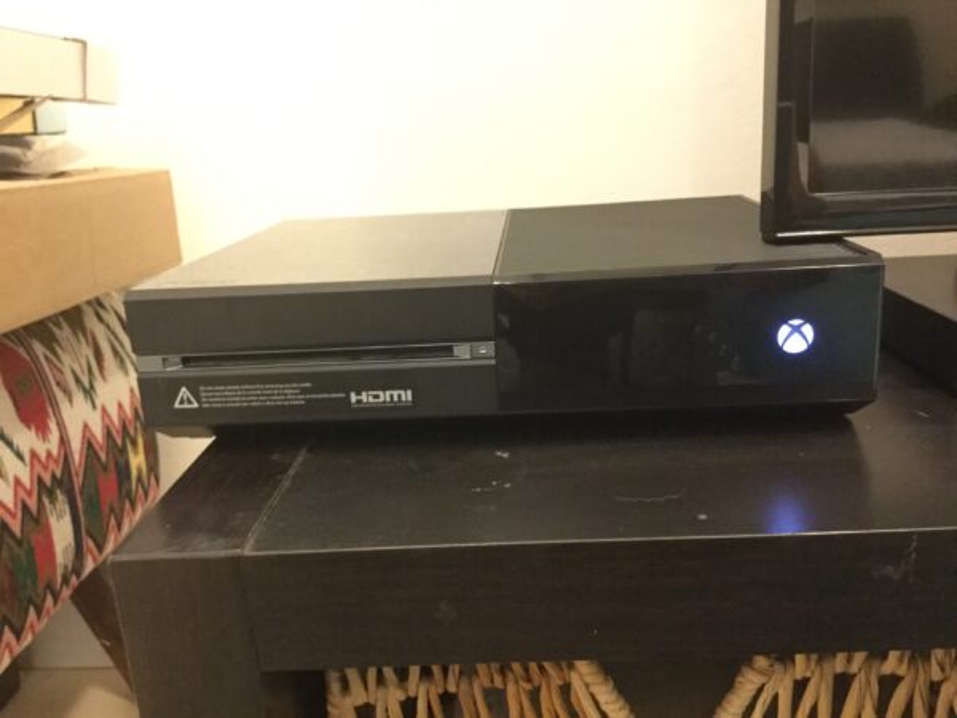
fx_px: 857
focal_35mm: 31
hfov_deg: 58.4
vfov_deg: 45.4
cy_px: 359
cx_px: 478
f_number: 2.4
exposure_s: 1/15
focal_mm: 3.3
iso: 640
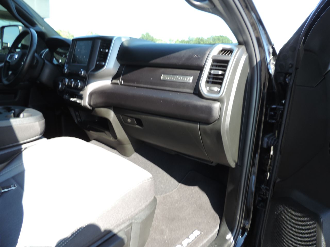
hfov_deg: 71.6
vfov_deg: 56.8
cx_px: 165
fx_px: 229
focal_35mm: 24
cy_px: 124
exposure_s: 1/100
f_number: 3
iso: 80
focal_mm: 4.3
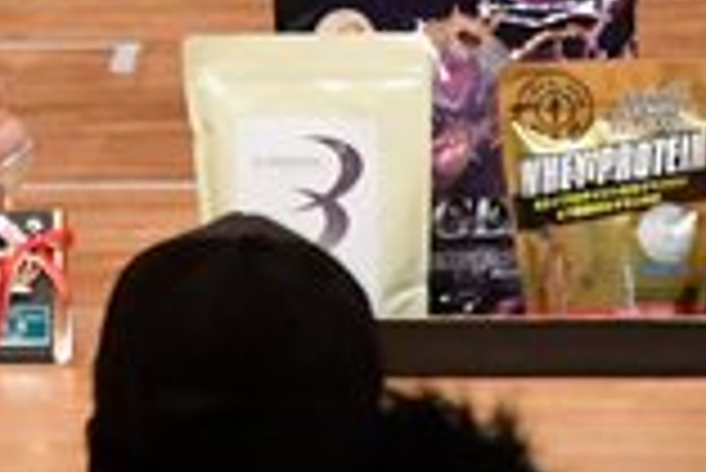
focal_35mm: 1403
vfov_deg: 1.0
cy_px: -634
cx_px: 7
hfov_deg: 1.5
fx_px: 27539
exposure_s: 1/400
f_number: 5.6
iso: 7200
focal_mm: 190
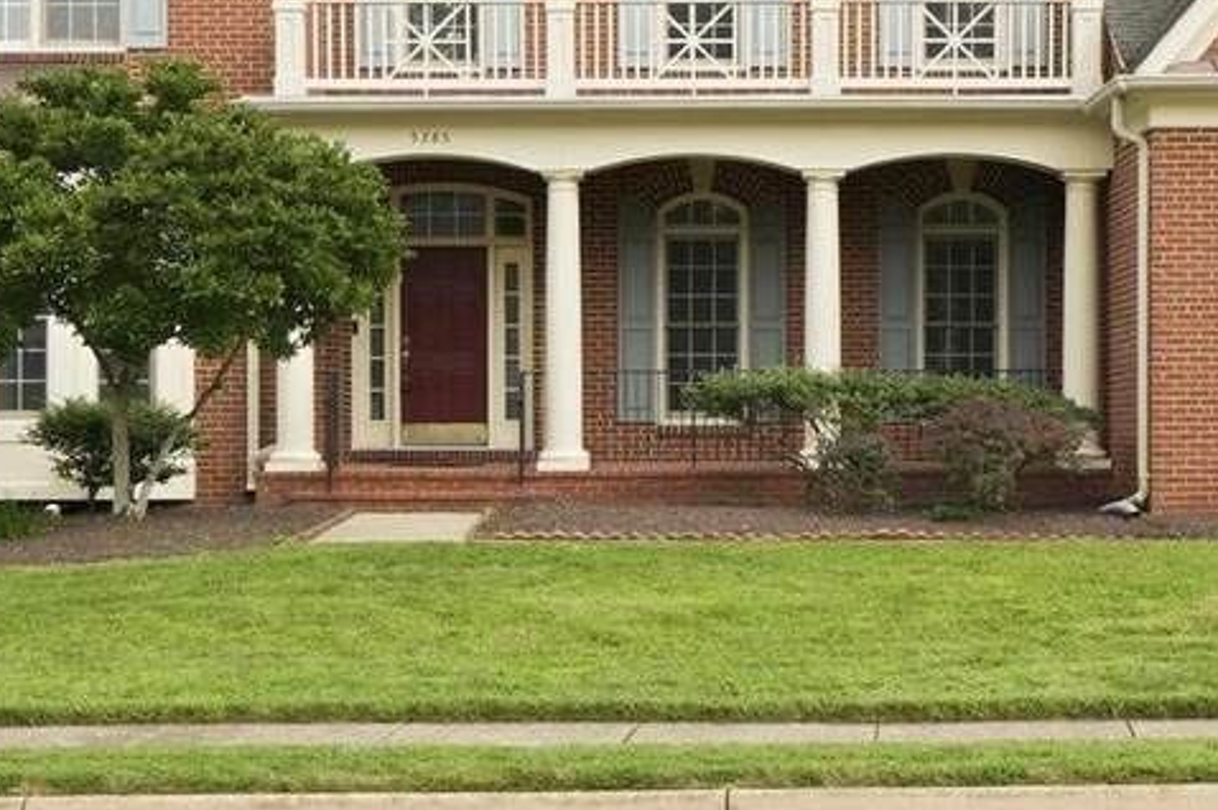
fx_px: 2311
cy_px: 152
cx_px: 698
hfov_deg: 29.5
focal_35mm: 68
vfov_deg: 19.7
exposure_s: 1/320
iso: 200
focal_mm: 17
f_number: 8
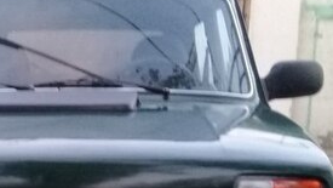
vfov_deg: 14.3
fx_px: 716
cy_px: 253
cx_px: 68
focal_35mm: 81
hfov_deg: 25.7
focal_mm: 3.3
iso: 320
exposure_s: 1/17
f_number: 2.2
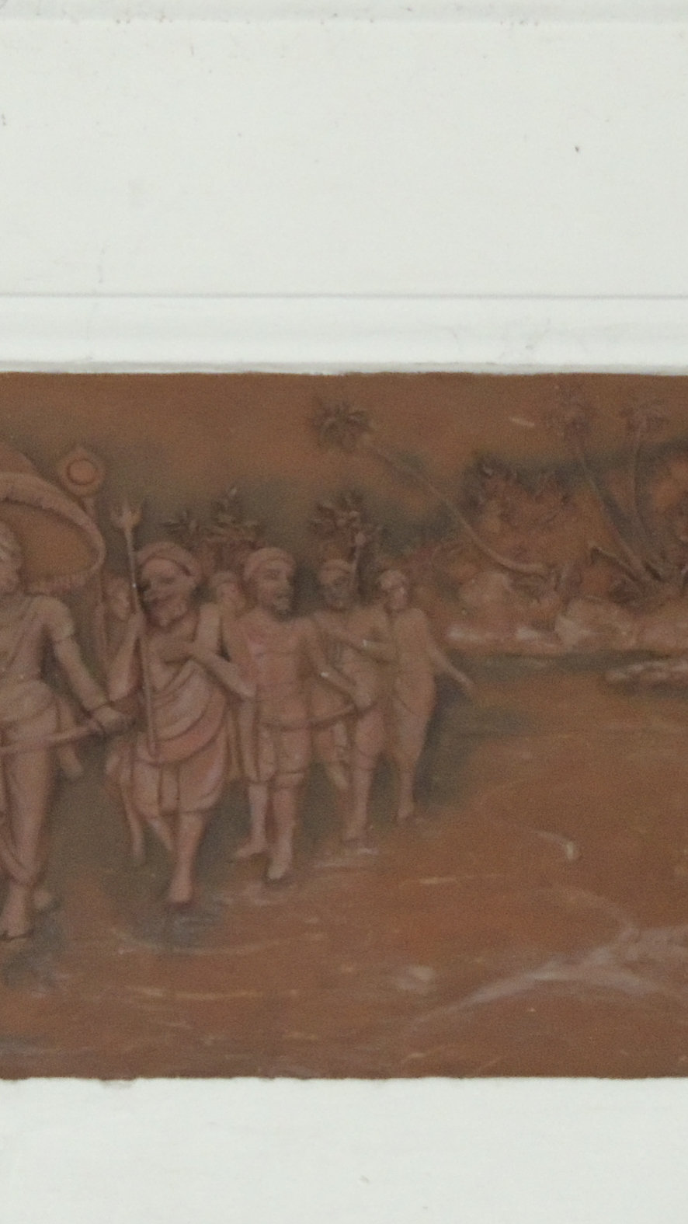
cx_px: -12
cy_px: 765
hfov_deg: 4.5
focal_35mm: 271
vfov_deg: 8.0
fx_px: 8789
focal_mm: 21.4
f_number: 4.2
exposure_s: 1/200
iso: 800
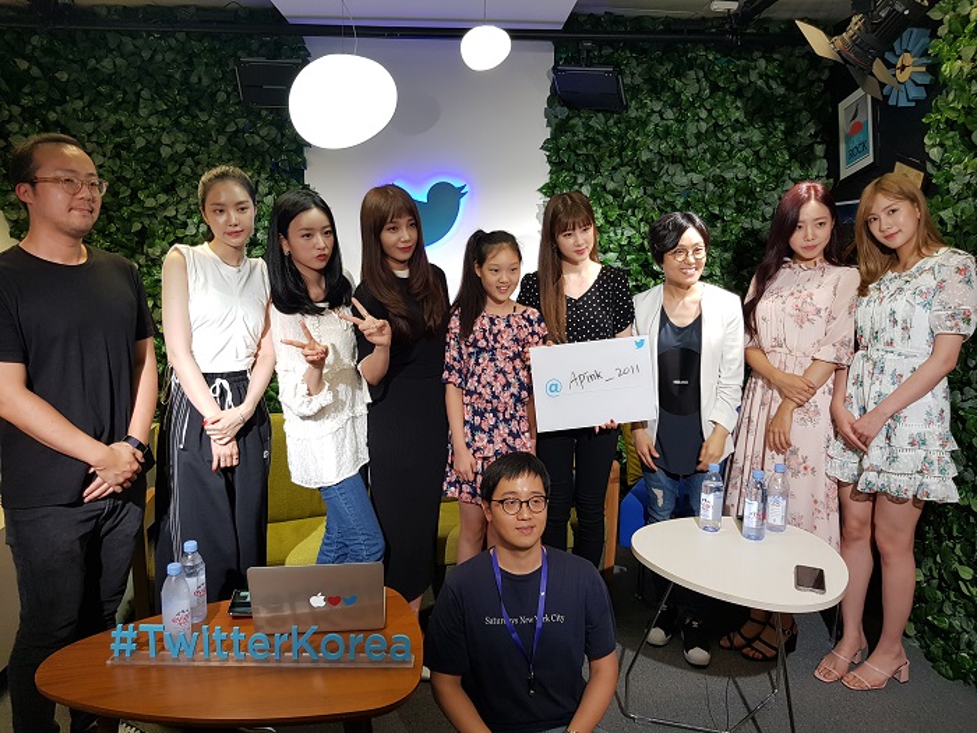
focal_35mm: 26
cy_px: 366
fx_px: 734
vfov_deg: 53.1
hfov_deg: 67.3
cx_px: 488
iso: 80
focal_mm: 4.2
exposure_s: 1/60
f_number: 1.7
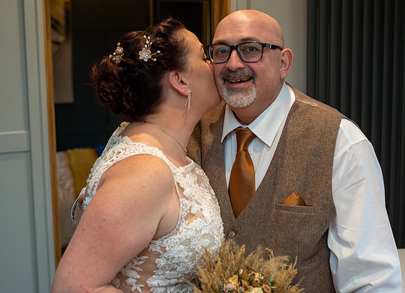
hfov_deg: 39.8
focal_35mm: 48
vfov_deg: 29.2
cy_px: 102
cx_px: 221
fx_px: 559
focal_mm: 35
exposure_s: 1/80
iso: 160
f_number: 3.2
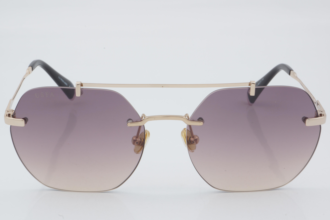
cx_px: 165
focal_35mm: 82
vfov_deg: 16.6
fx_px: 756
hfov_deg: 24.6
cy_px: 110
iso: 100
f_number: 32
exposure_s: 1/3
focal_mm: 55
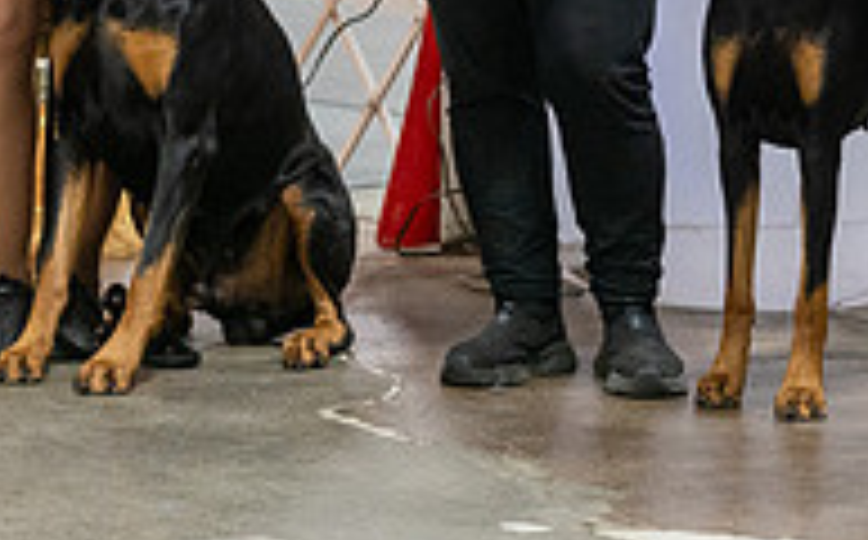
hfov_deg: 9.8
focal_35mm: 215
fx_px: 5079
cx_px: 238
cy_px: -146
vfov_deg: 6.0
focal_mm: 70
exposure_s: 1/160
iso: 4000
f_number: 2.8
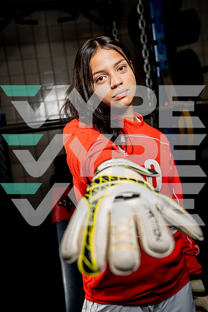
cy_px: 156
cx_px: 104
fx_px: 373
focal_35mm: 43
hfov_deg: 31.2
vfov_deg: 45.4
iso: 160
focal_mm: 43
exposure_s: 1/250
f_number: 5
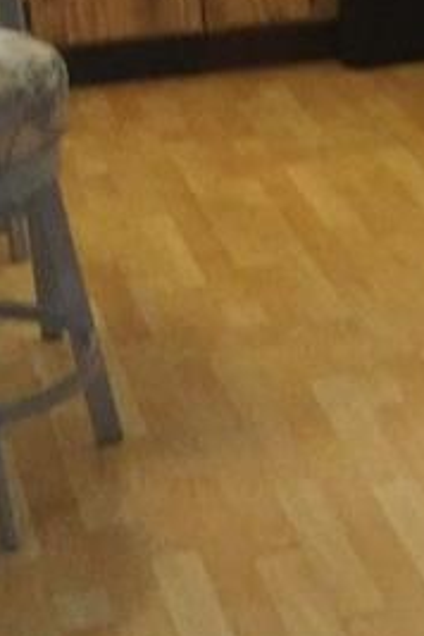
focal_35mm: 126
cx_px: 836
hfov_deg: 10.1
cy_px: 269
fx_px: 2226
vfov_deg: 16.3
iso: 350
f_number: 2.2
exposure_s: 1/24
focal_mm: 3.7
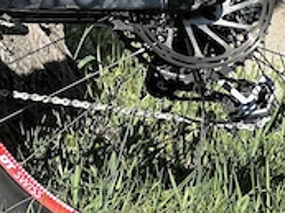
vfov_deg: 4.1
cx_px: -300
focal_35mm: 357
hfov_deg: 5.4
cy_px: -246
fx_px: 2933
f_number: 2.8
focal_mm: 9
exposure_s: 1/501
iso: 32
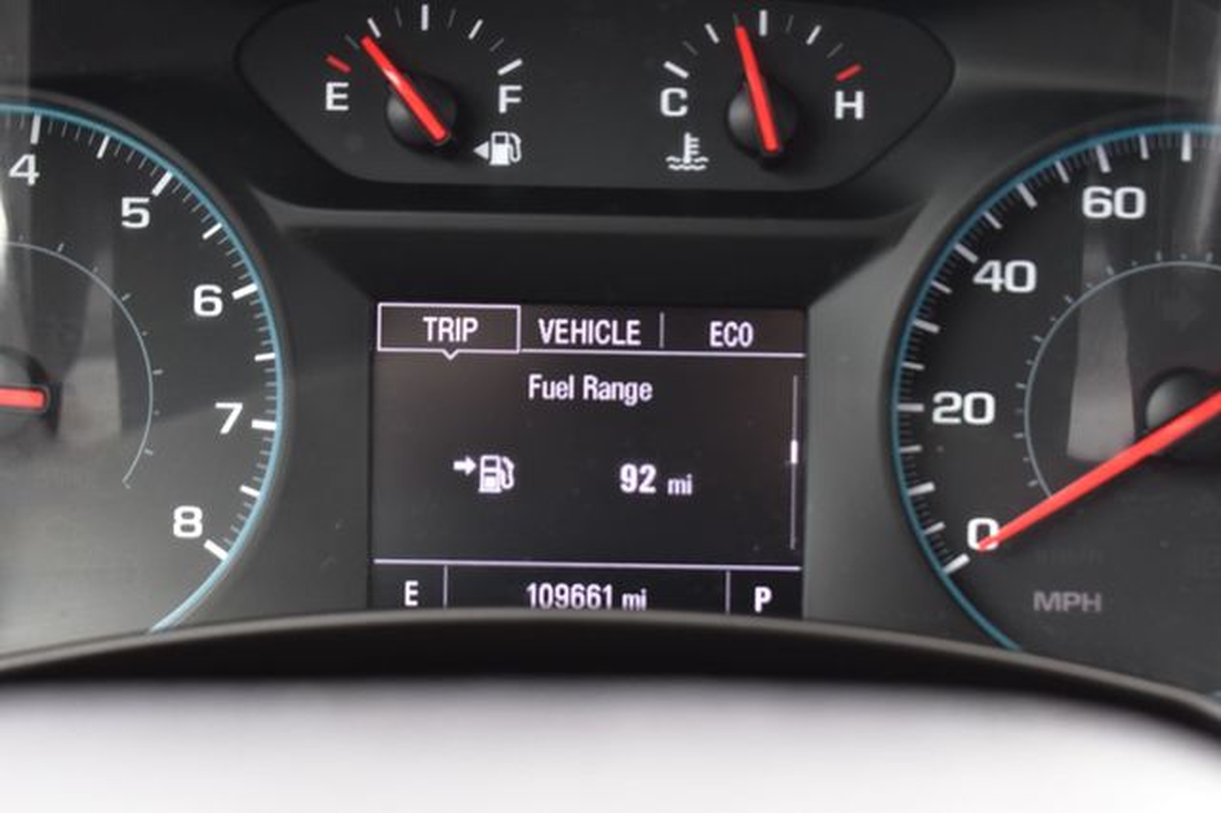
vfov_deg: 16.5
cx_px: 610
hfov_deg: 24.6
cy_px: 406
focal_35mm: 82
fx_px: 2797
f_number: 7.1
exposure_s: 1/30
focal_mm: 55
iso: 400
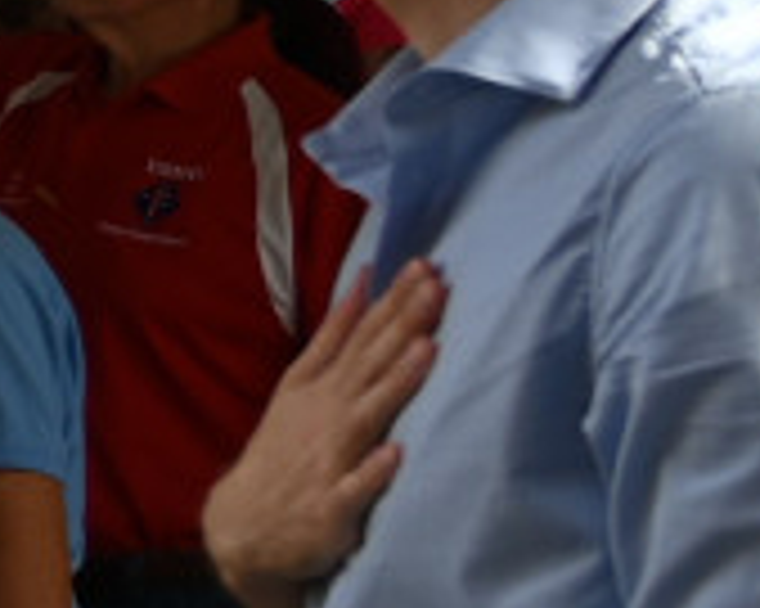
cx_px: -2446
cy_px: -180
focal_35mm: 224
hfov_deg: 6.6
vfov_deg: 6.8
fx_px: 5036
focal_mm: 28
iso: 180
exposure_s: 1/250
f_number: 5.6
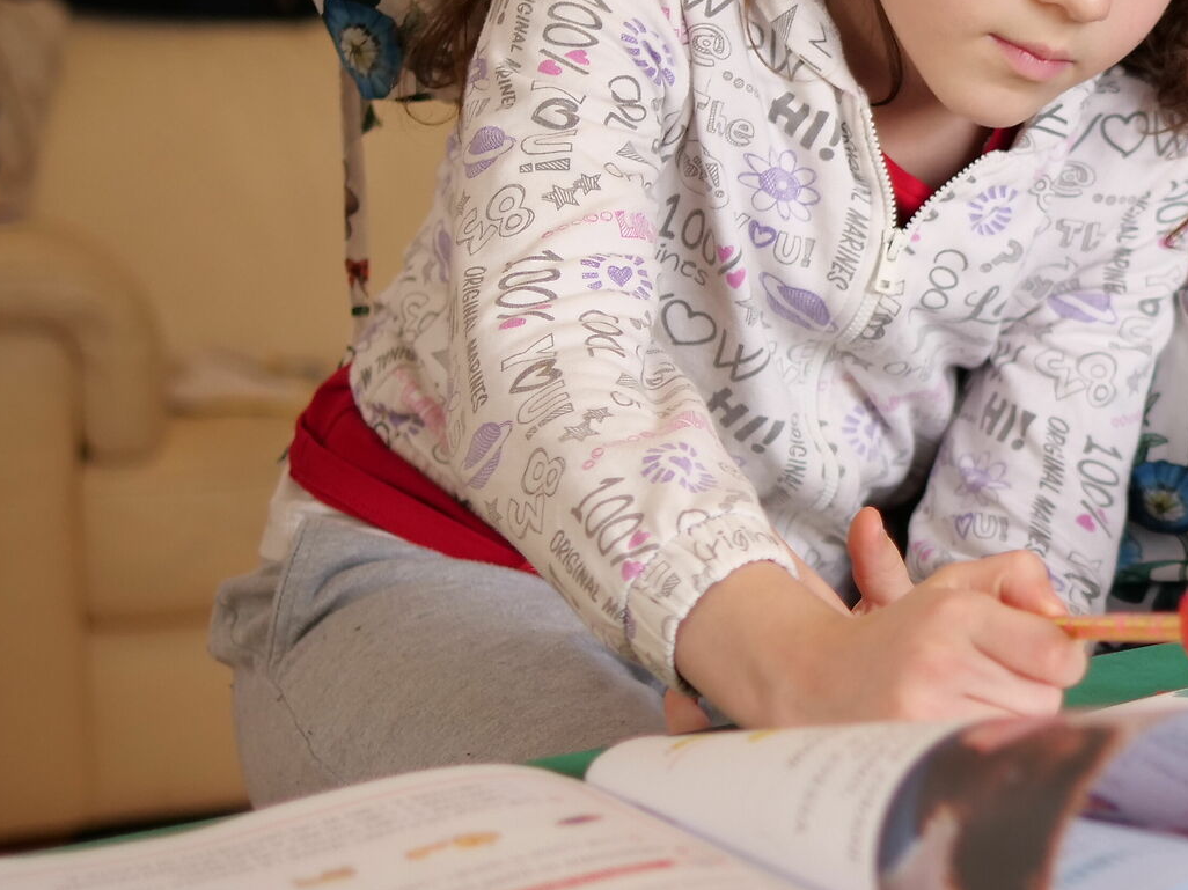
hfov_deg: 16.3
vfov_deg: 12.7
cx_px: 1361
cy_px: 369
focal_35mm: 117
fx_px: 4014
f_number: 1.4
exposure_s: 1/100
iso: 320
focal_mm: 25
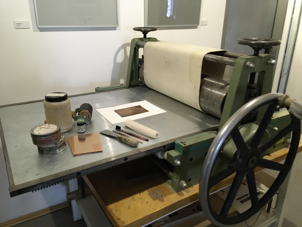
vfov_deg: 48.2
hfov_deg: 61.7
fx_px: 253
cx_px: 151
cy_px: 114
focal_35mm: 29
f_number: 2.2
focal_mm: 4.15
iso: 200
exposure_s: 1/25
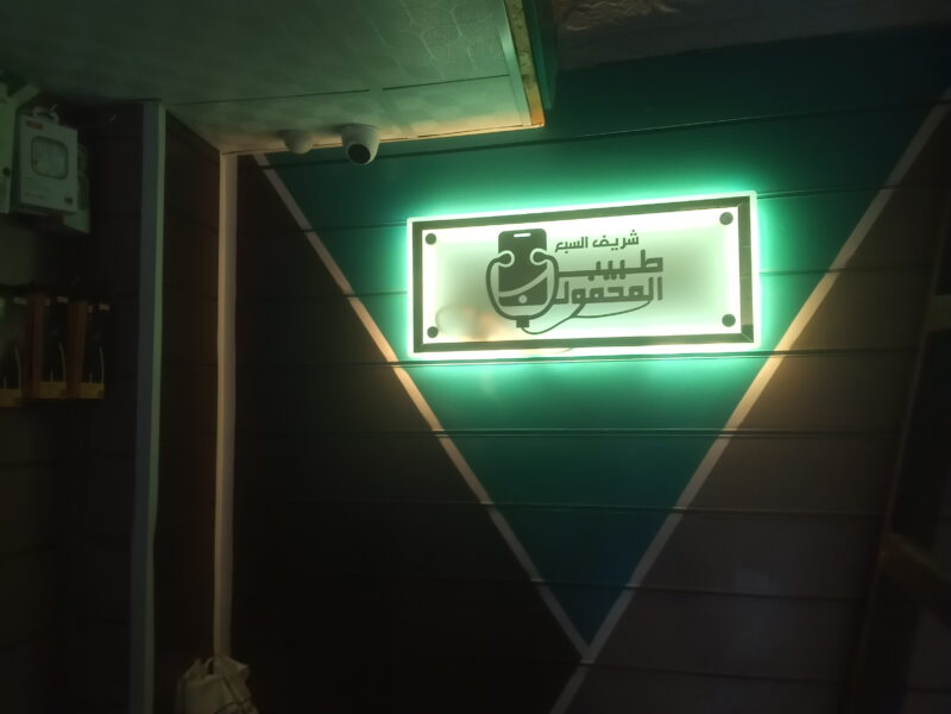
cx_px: 476
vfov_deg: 49.7
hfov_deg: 63.4
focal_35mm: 28
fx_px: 769
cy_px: 357
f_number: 2.2
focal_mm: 3.73
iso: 371
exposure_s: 1/33.3
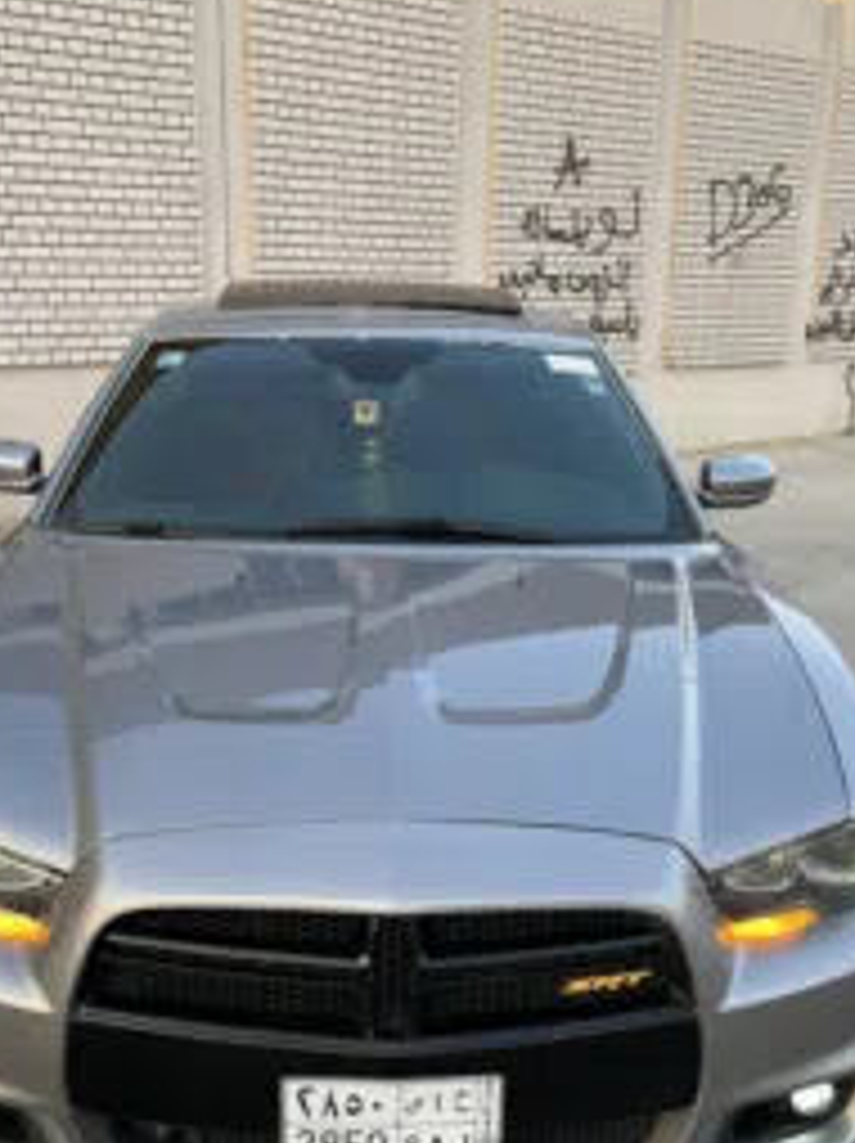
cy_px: 760
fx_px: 1353
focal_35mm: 41
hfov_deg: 35.1
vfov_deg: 45.1
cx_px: 400
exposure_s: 1/139
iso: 32
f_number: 1.6
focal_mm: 4.2
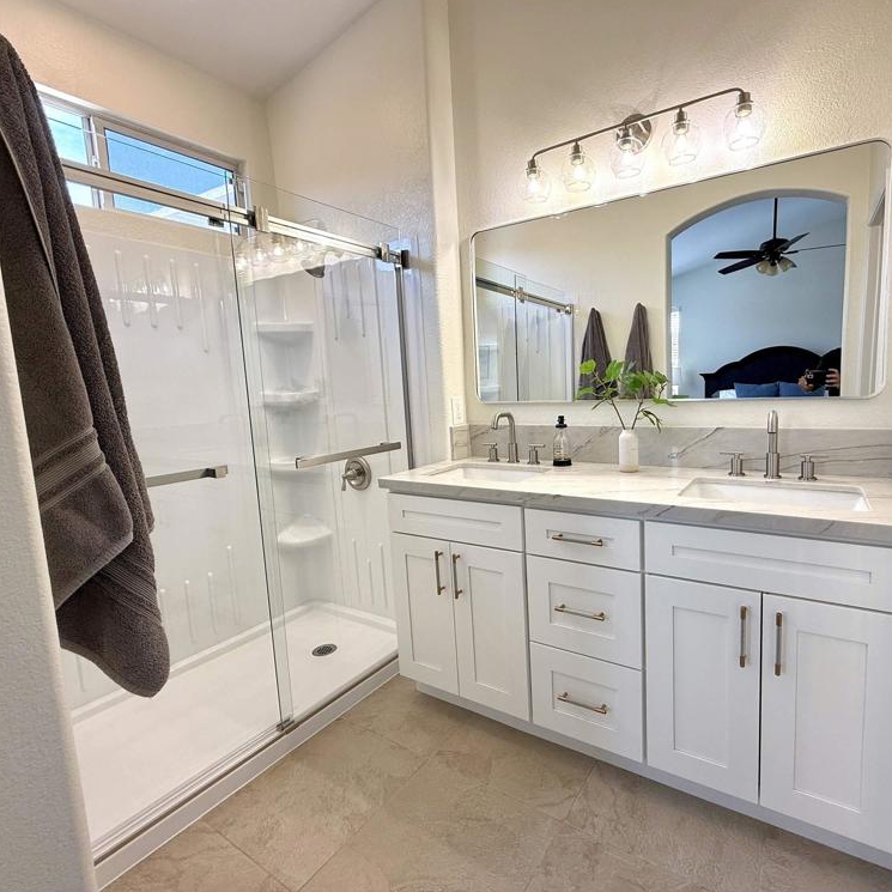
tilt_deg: -5.7
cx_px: 524
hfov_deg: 83.2
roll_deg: +1.8
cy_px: 433
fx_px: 496
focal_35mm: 17
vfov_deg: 83.9
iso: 50
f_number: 2.2
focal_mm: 2.22
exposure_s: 1/100
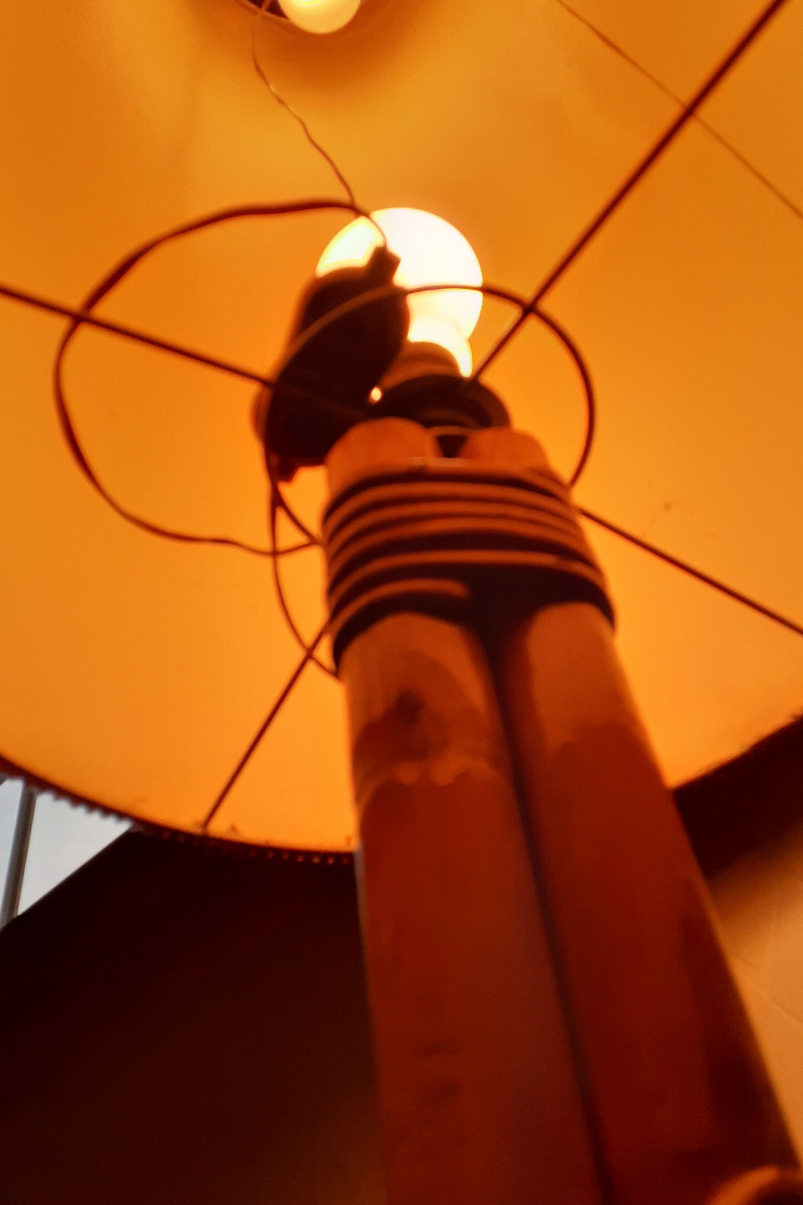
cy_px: 580
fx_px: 1037
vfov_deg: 60.3
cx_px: 445
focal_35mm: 31
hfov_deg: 42.3
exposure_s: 1/633
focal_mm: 3.6
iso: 40
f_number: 1.9
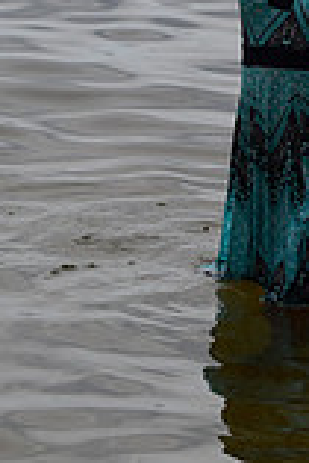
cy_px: -124
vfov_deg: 6.1
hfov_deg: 4.1
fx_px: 4278
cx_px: 358
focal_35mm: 333
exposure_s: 1/1250
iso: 400
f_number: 5.6
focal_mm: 60
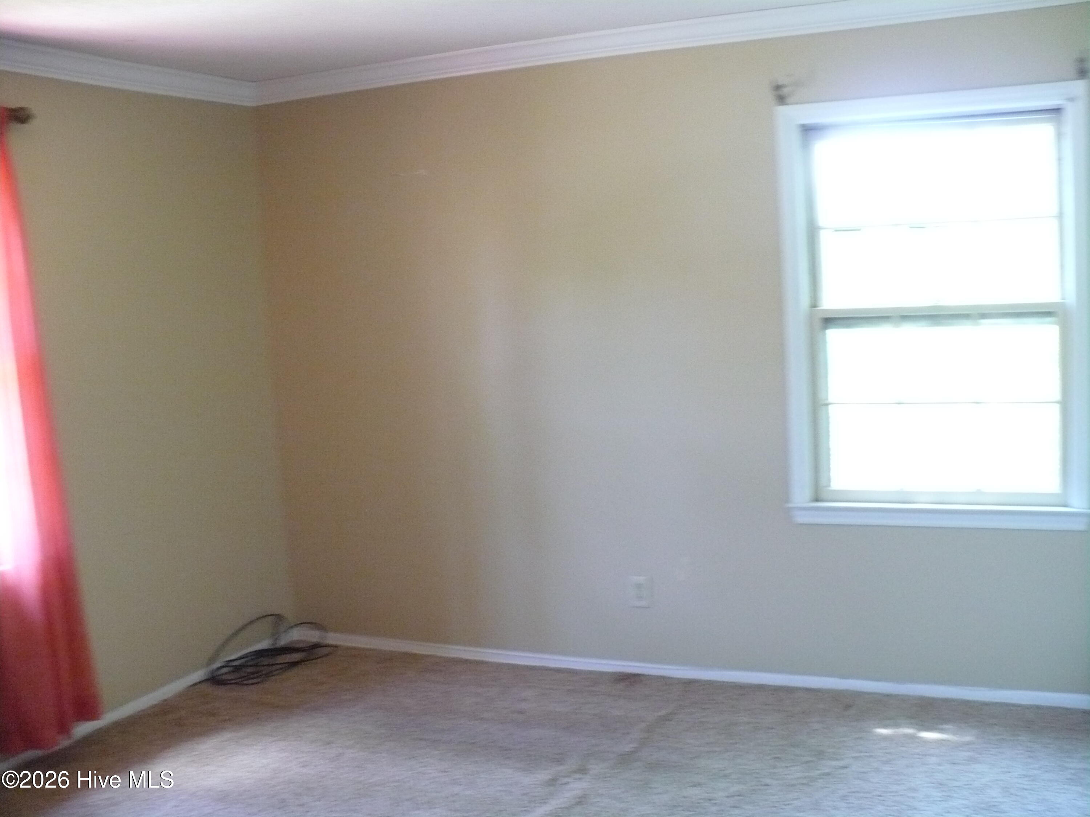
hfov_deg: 50.1
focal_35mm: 37
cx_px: 545
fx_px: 1165
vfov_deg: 38.7
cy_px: 408
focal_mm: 6.1
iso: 400
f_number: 2.8
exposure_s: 1/20
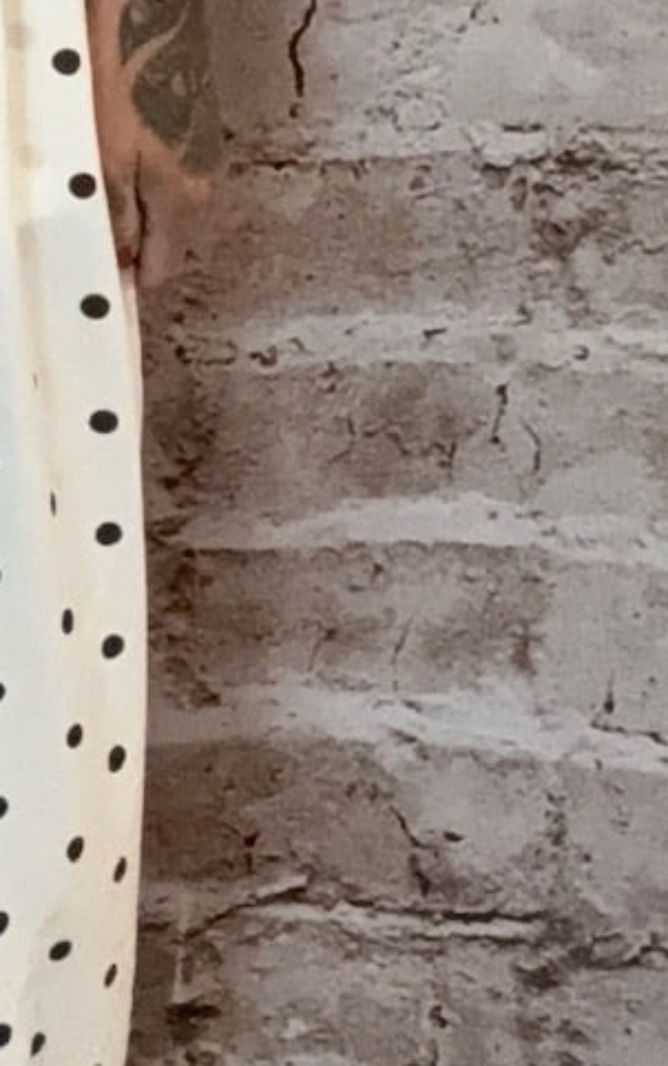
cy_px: -433
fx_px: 3925
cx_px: -540
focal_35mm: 135
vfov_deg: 14.6
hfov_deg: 9.3
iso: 200
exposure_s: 1/50
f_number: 1.9
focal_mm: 2.69
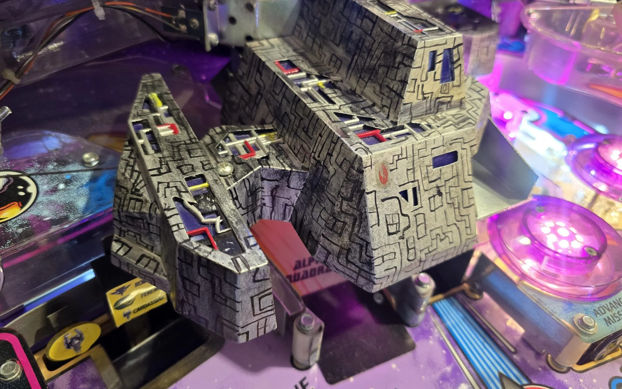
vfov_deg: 49.2
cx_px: 304
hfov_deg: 72.5
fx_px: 424
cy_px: 172
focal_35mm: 25
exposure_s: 1/100
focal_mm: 6.3
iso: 250
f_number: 1.7
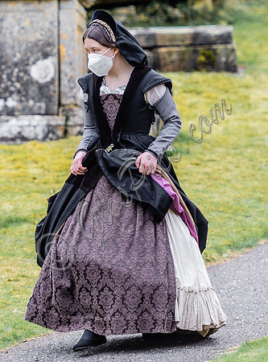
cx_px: 75
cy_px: 62
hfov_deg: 3.9
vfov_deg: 5.2
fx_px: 3978
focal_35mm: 382
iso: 400
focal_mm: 155
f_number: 2.8
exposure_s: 1/1600
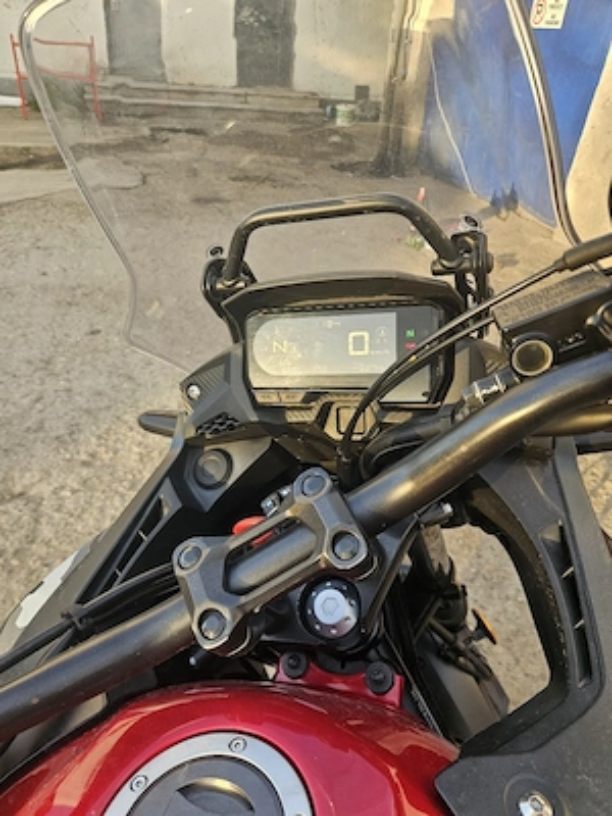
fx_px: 542
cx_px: 306
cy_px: 408
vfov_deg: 73.9
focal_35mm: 23
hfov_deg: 58.9
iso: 50
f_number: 1.8
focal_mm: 5.4
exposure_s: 1/192
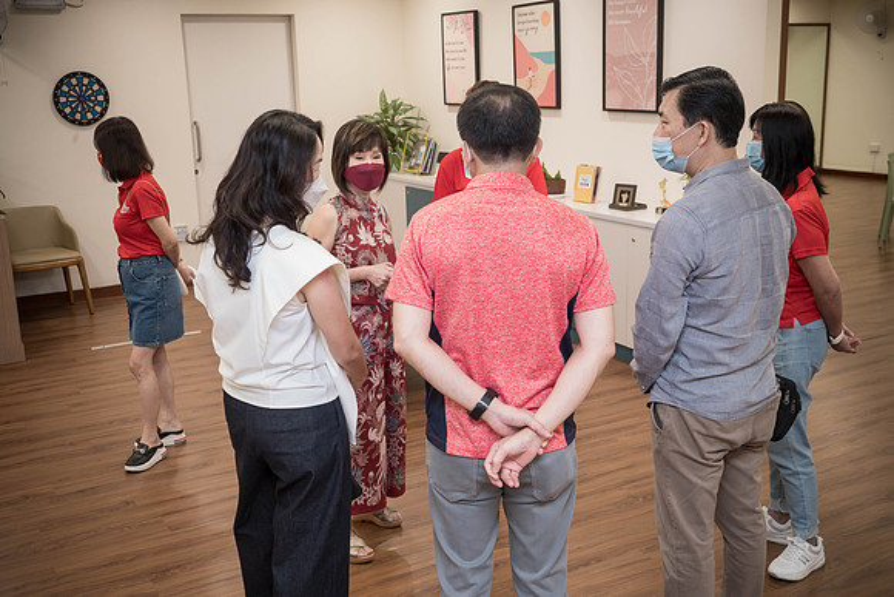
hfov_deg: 47.9
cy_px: 298
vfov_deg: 33.0
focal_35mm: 41
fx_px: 1007
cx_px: 447
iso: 400
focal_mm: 19
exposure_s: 1/125
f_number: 2.8
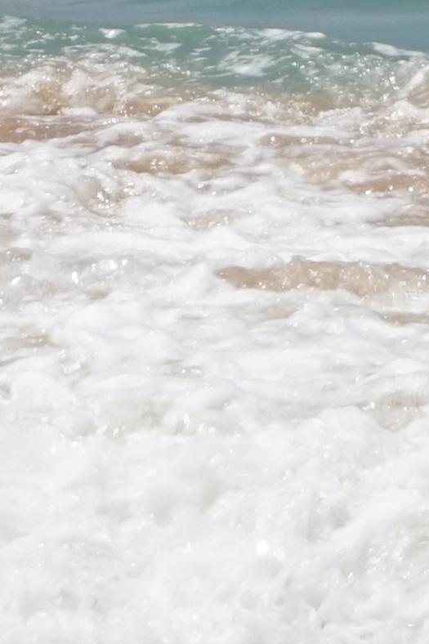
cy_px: -818
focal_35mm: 519
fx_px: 9280
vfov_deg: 3.9
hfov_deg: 2.6
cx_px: -405
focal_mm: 50
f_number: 14
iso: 100
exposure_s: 1/200
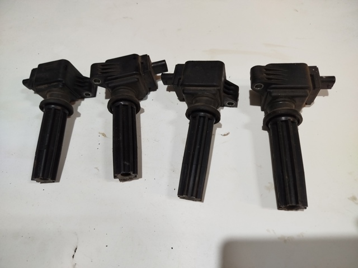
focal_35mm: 24
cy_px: 134
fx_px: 248
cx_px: 179
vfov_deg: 56.8
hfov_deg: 71.6
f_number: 1.7
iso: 500
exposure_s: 1/33
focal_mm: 5.31
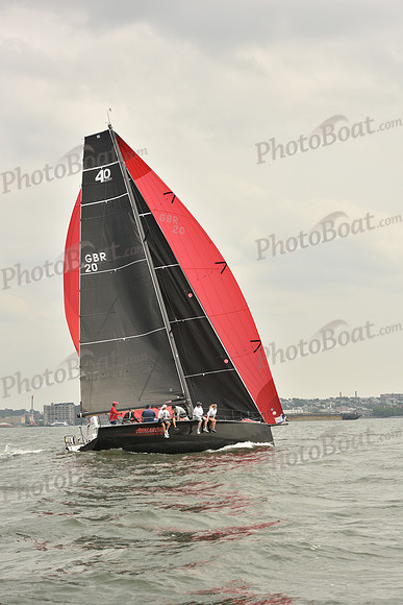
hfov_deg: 17.5
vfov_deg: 26.0
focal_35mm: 78
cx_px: 202
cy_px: 302
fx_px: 1309
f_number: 8
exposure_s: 1/640
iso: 250
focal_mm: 78
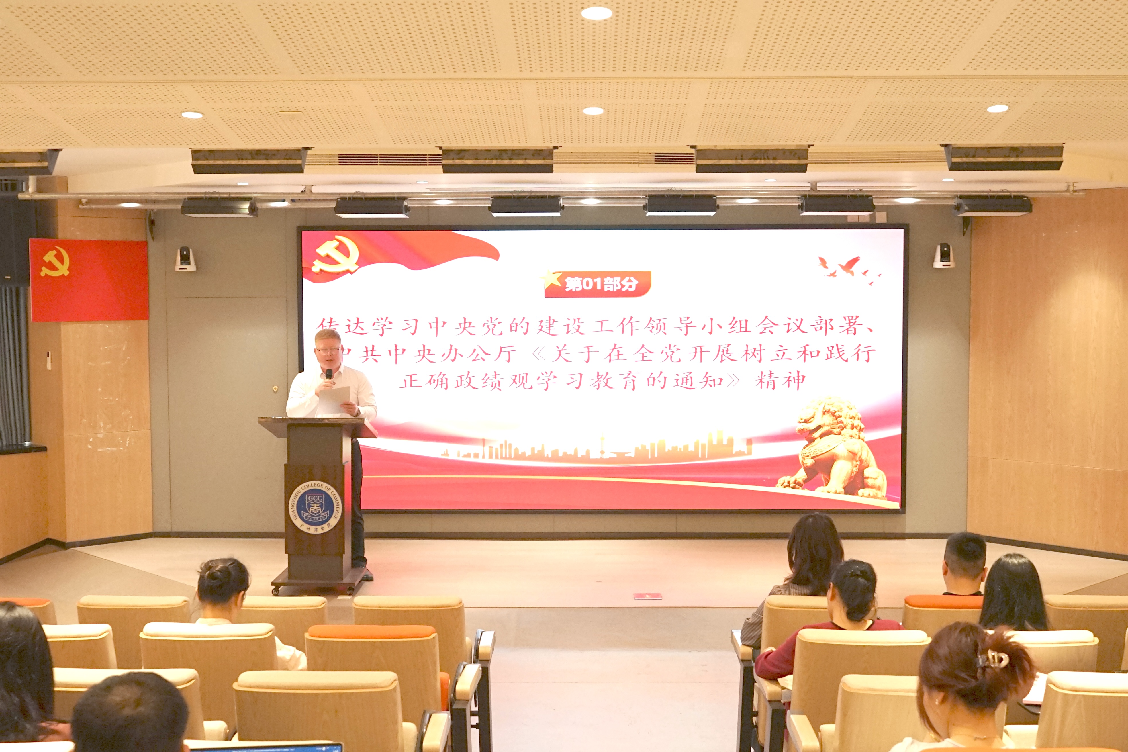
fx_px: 1316
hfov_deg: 46.4
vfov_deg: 31.9
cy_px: 376
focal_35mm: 42
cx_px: 564
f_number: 5
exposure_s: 1/160
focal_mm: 28
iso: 2000
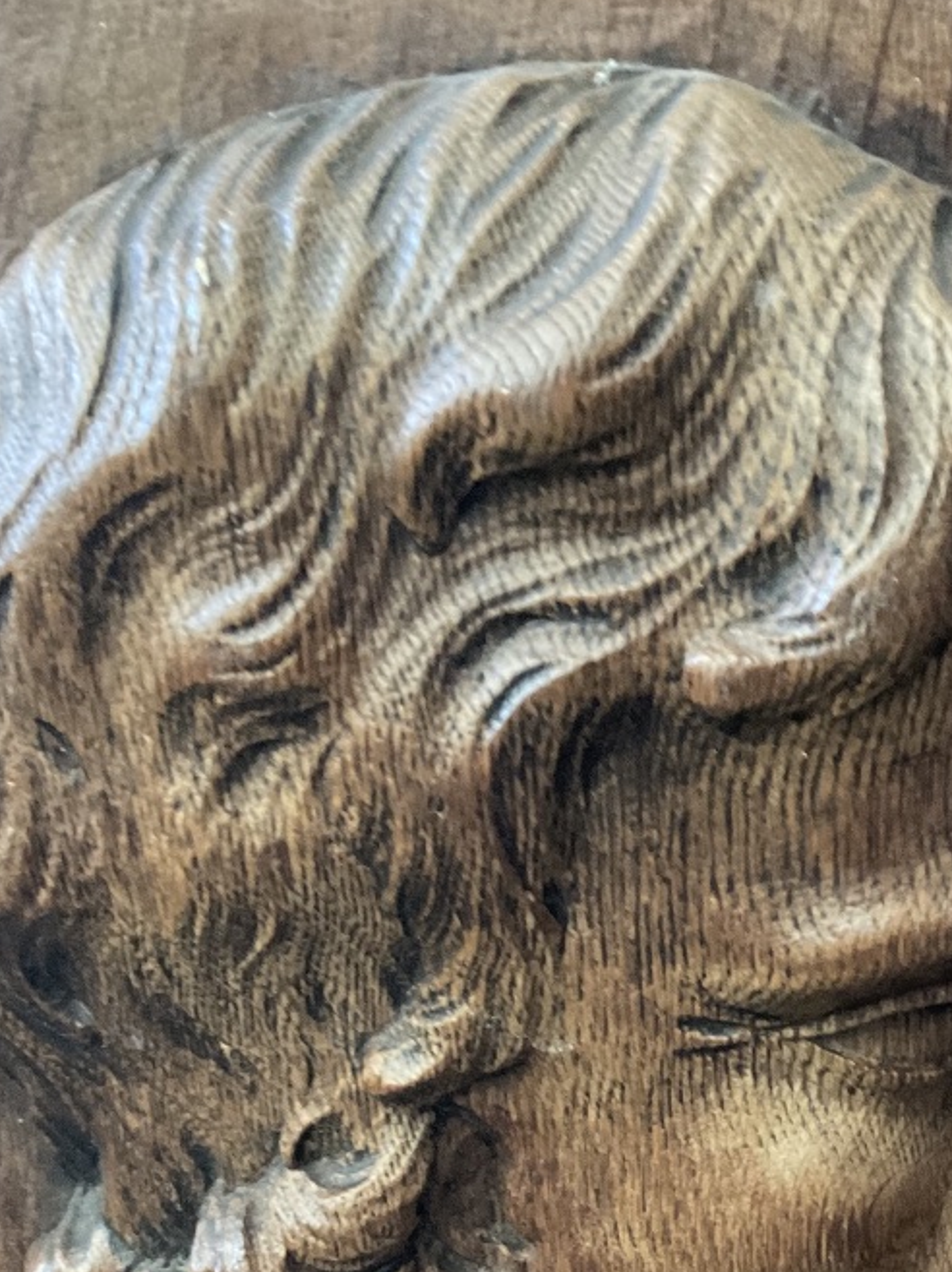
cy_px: 1152
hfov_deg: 26.5
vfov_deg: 34.1
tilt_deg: -47.8
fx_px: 1945
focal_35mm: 53
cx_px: 869
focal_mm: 3
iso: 500
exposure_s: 1/20
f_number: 1.8
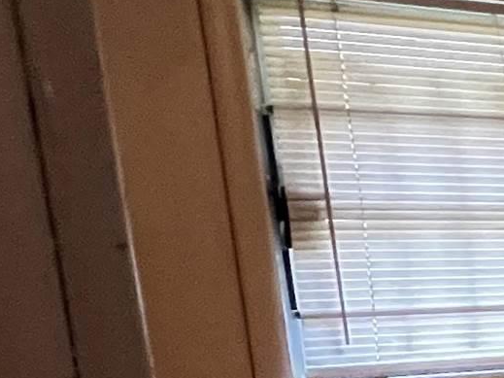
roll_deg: +0.7
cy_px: 439
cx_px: 1299
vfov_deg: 18.3
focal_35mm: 77
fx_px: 1121
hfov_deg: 13.9
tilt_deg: -9.1
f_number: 1.8
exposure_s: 1/60
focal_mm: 1.57
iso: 640
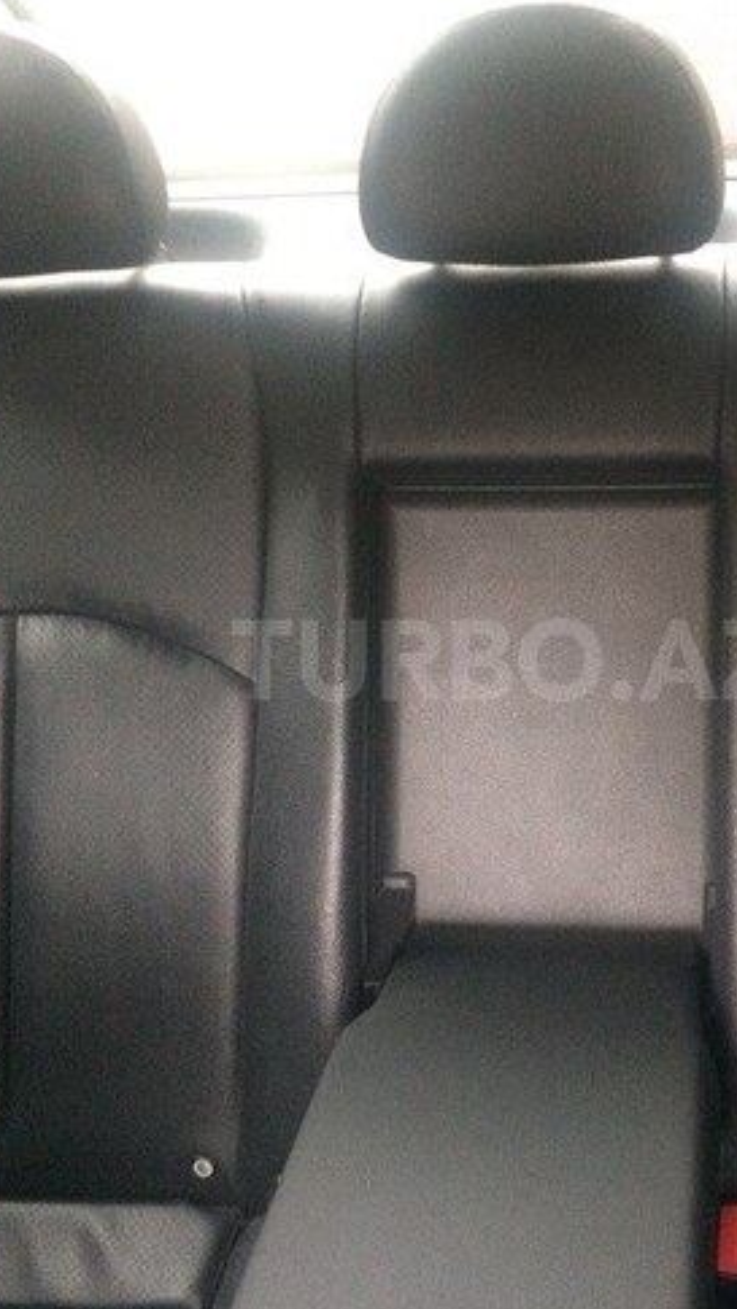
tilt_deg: -23.5
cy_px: 660
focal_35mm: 43
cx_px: 508
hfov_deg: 27.5
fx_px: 1493
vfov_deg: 47.3
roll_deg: +1.1
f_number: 2.2
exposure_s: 1/25
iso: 320
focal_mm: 4.15
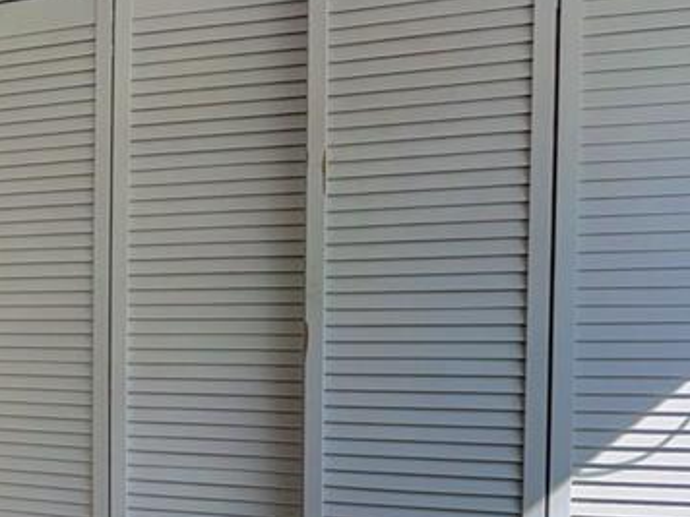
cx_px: -236
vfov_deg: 21.1
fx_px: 1375
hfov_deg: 24.2
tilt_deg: -5.2
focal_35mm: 69
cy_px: 389
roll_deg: +1.4
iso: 80
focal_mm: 6.76
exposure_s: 1/394
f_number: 1.78
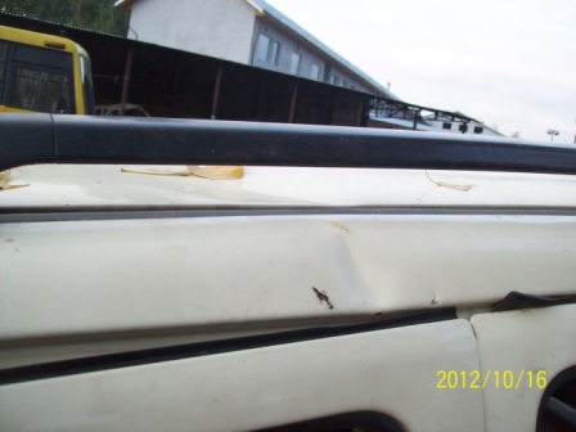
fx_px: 599
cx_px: 288
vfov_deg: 39.7
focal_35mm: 36
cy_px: 216
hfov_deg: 51.4
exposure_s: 1/128
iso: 113
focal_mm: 6
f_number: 2.7
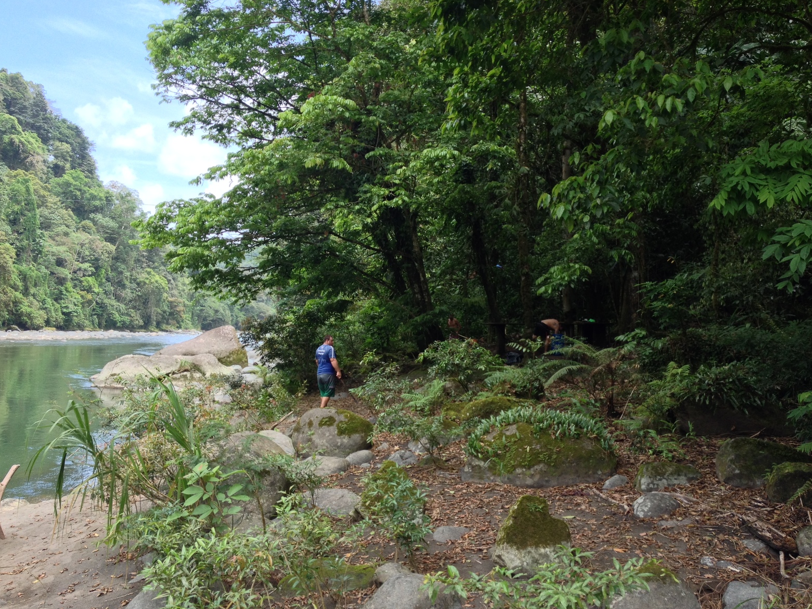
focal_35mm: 36
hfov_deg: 51.4
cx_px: 400
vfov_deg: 39.7
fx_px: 844
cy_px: 298
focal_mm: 4.28
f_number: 2.4
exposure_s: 1/252
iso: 50
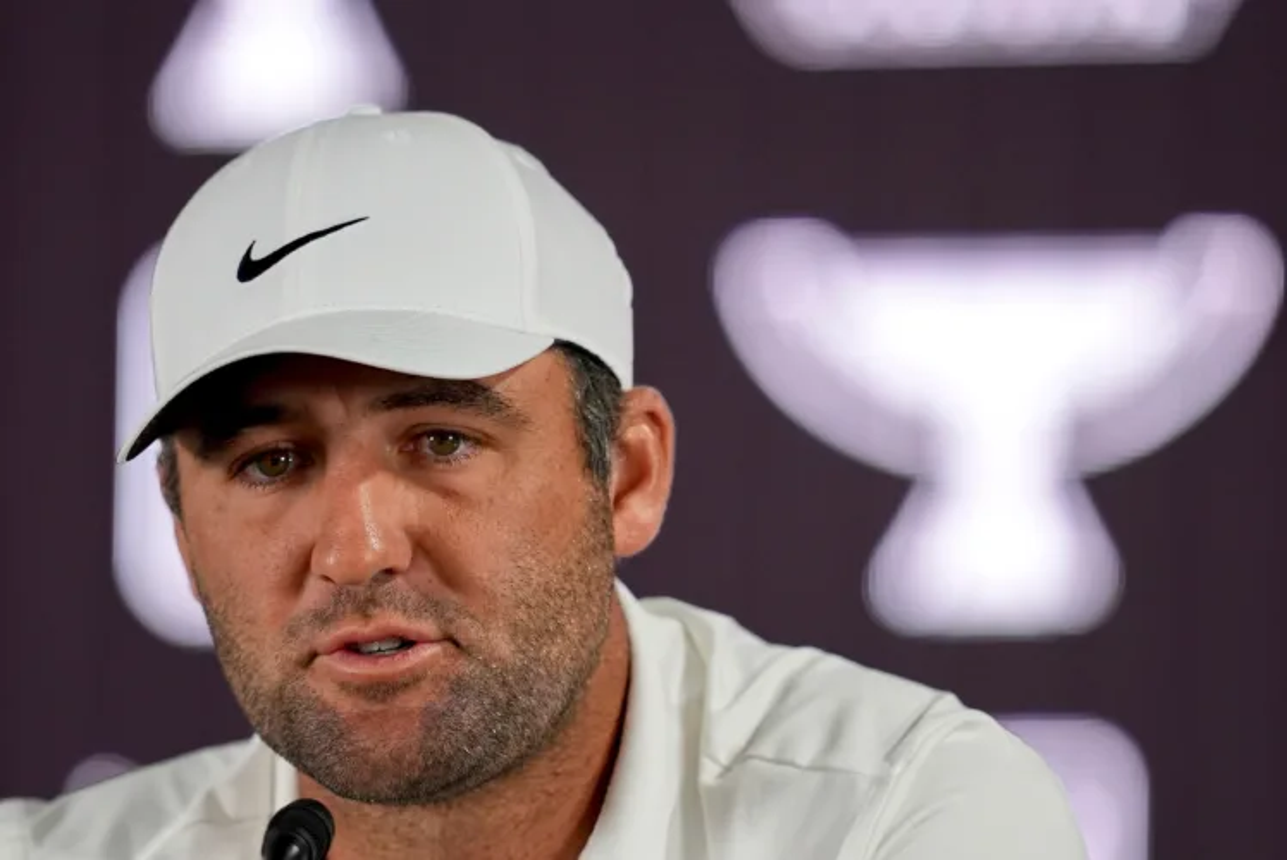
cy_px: 430
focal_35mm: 600
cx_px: 644
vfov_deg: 2.3
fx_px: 21466
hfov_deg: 3.4
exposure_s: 1/800
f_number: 2.8
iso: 1600
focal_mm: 400
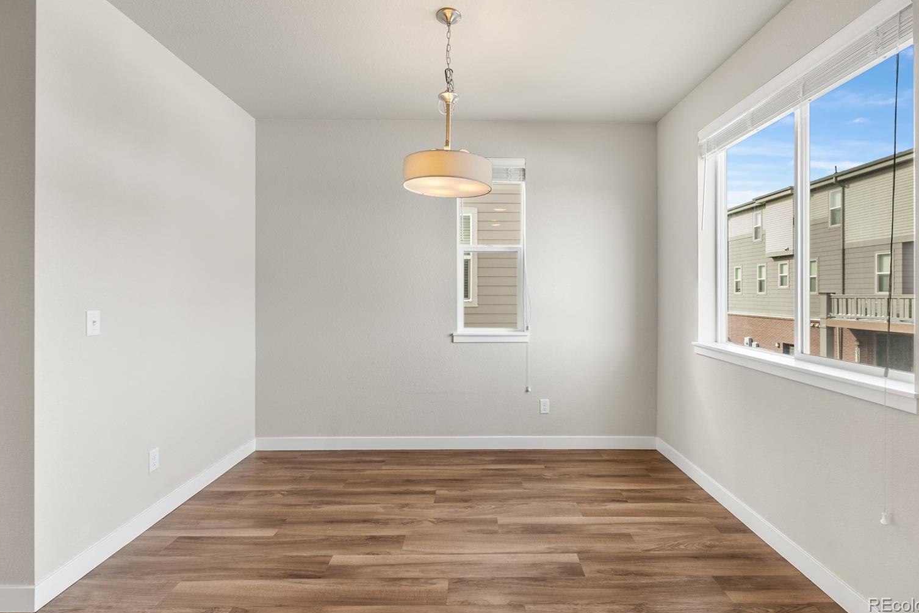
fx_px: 434
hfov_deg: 93.2
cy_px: 292
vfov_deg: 70.4
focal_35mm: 17
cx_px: 478
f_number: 8
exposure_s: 1/4
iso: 200
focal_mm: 16
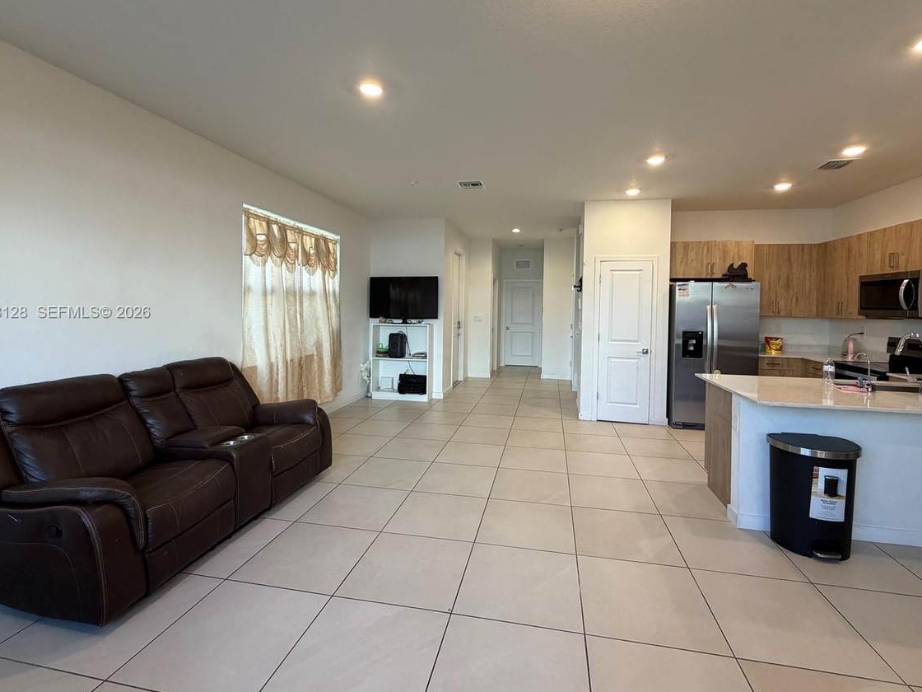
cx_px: 472
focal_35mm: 16
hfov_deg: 94.5
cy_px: 313
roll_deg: -0.5
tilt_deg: -1.1
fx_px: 426
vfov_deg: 77.9
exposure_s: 1/120
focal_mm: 2.22
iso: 250
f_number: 2.2
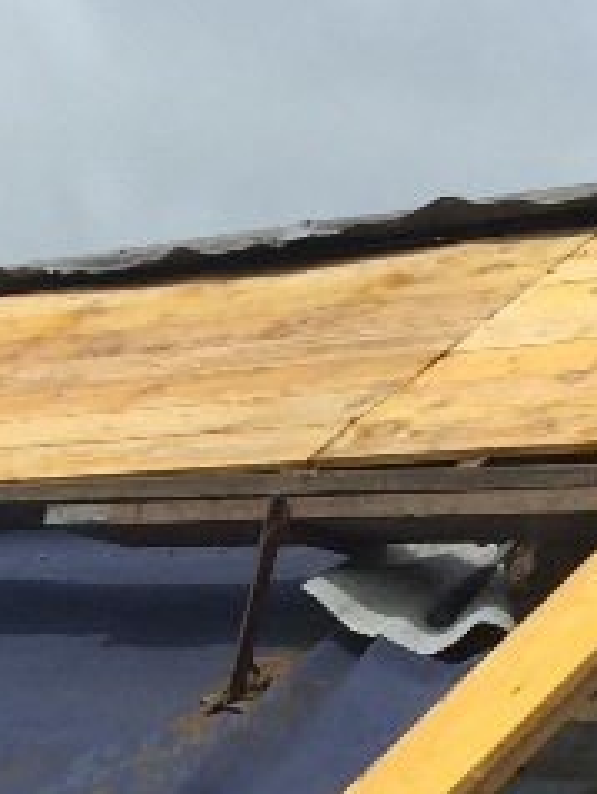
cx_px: 47
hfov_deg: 10.1
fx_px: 3351
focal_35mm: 146
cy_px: 450
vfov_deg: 13.5
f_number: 2.2
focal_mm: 4.15
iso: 32
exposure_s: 1/3300
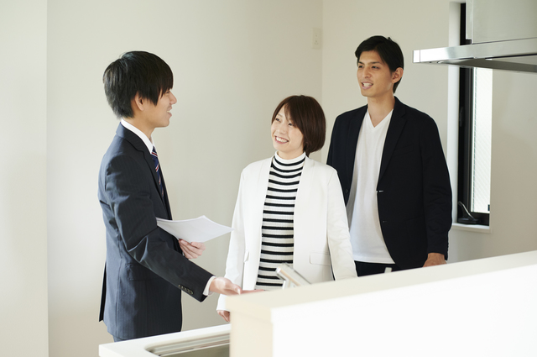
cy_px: 178
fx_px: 745
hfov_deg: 39.6
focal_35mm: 50
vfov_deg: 26.9
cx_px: 268
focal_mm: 50
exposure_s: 1/125
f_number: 3.5
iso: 800
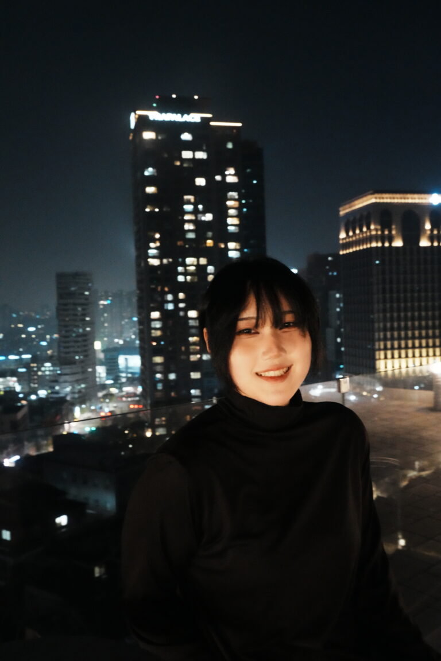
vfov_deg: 61.9
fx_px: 551
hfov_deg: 43.6
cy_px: 330
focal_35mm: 30
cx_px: 220
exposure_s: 1/20
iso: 12800
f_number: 8
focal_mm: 30
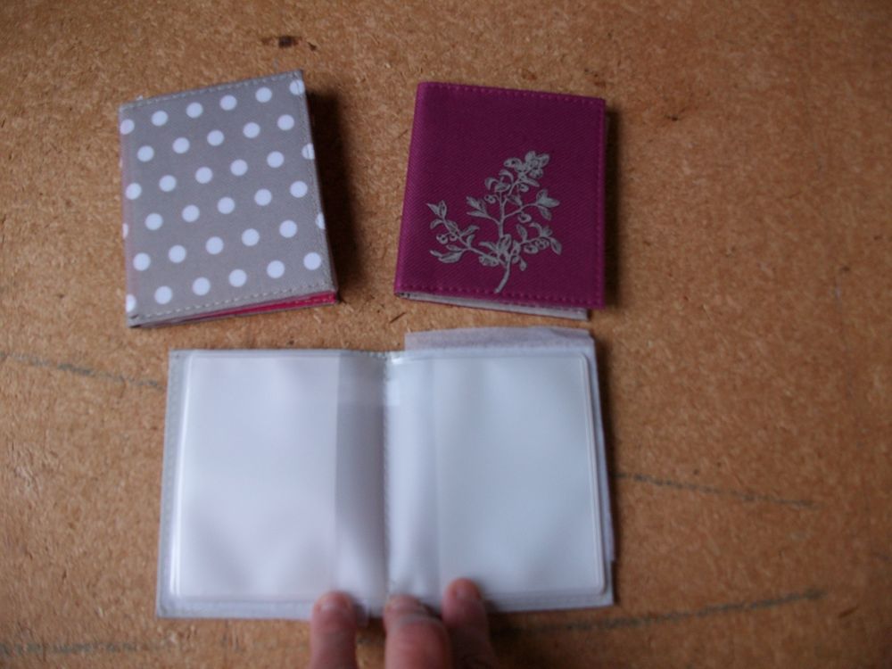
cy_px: 334
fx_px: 825
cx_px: 446
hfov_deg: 56.8
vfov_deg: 44.2
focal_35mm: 32
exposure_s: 1/68.6
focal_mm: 5.7
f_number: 2.9
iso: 80
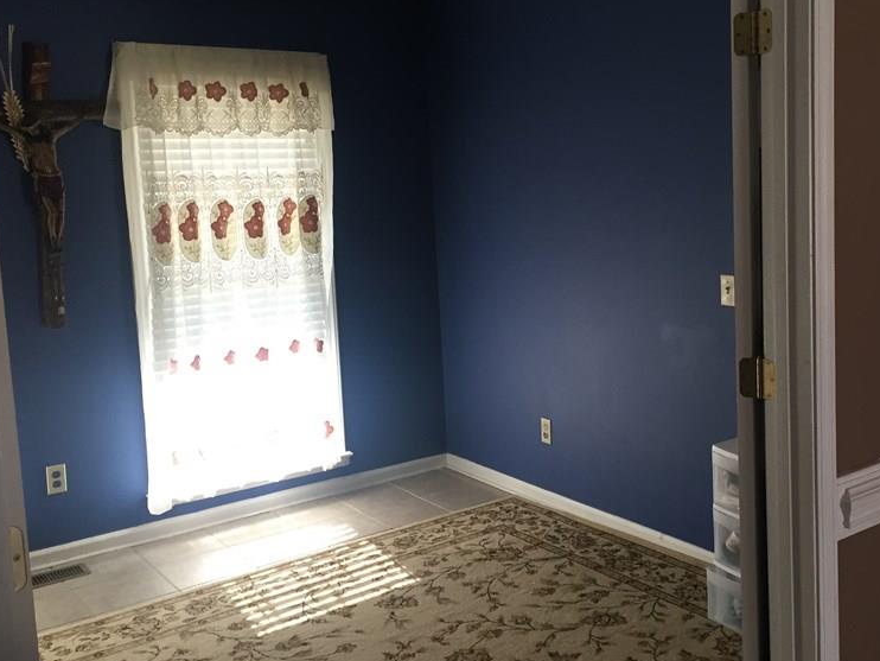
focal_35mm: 40
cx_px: 535
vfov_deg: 35.9
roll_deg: +2.5
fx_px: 1017
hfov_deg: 46.5
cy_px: 299
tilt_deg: -6.8
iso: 50
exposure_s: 1/30
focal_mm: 4.15
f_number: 2.2
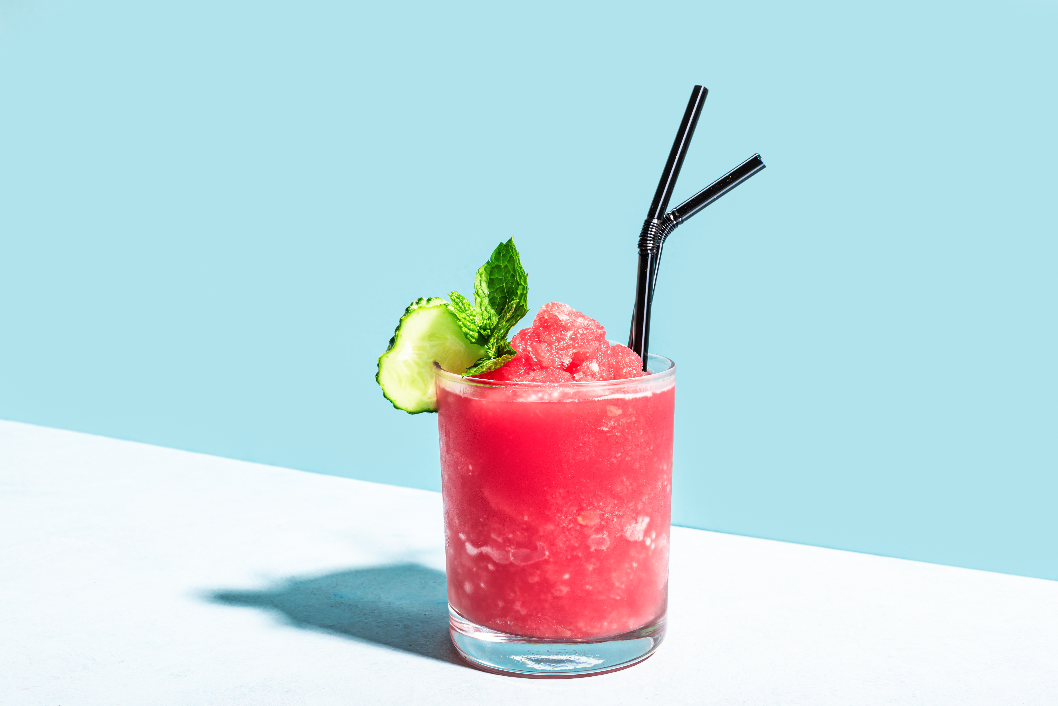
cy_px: 353
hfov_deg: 43.6
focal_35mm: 45
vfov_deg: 29.9
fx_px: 1323
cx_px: 529
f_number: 13
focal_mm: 45
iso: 100
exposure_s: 1/160
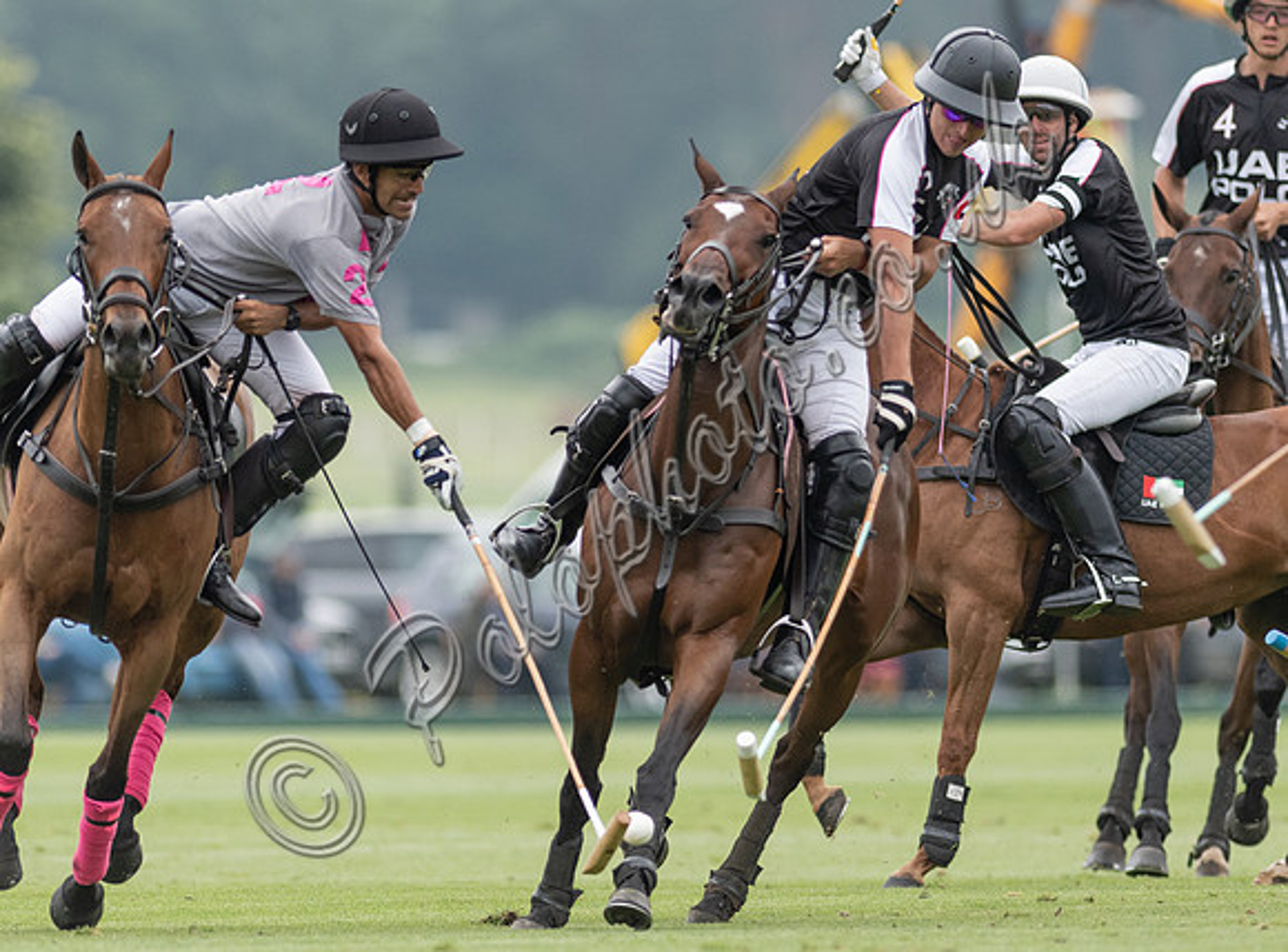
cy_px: 450
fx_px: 21436
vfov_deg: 2.5
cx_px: 857
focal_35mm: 579
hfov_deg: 3.4
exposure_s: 1/4000
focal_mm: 300
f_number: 2.8
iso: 640
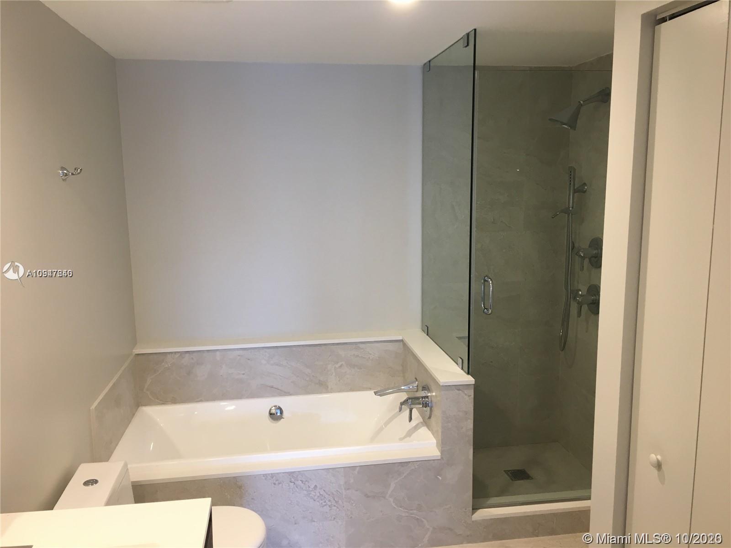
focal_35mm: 29
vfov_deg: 48.2
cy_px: 274
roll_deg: +0.9
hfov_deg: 61.7
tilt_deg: -9.5
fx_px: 612
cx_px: 366
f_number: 2.2
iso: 50
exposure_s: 1/30
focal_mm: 4.15
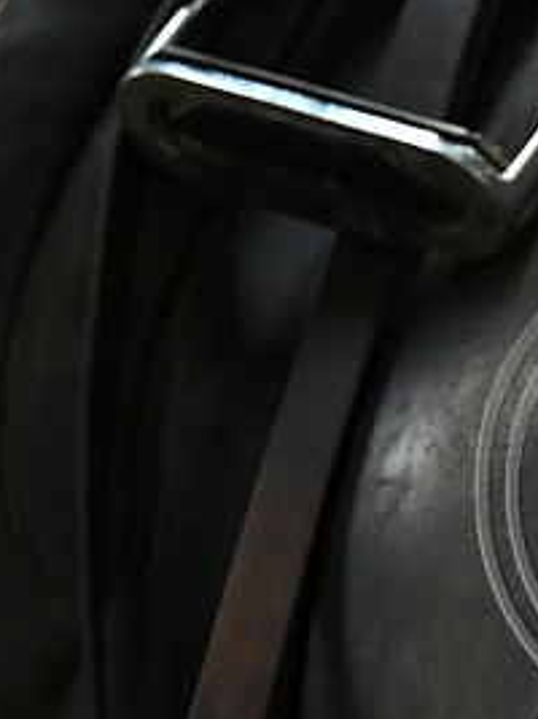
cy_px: 451
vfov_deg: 7.0
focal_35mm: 282
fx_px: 5848
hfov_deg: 5.2
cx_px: 724
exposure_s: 1/320
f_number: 5
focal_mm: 135
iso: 5000
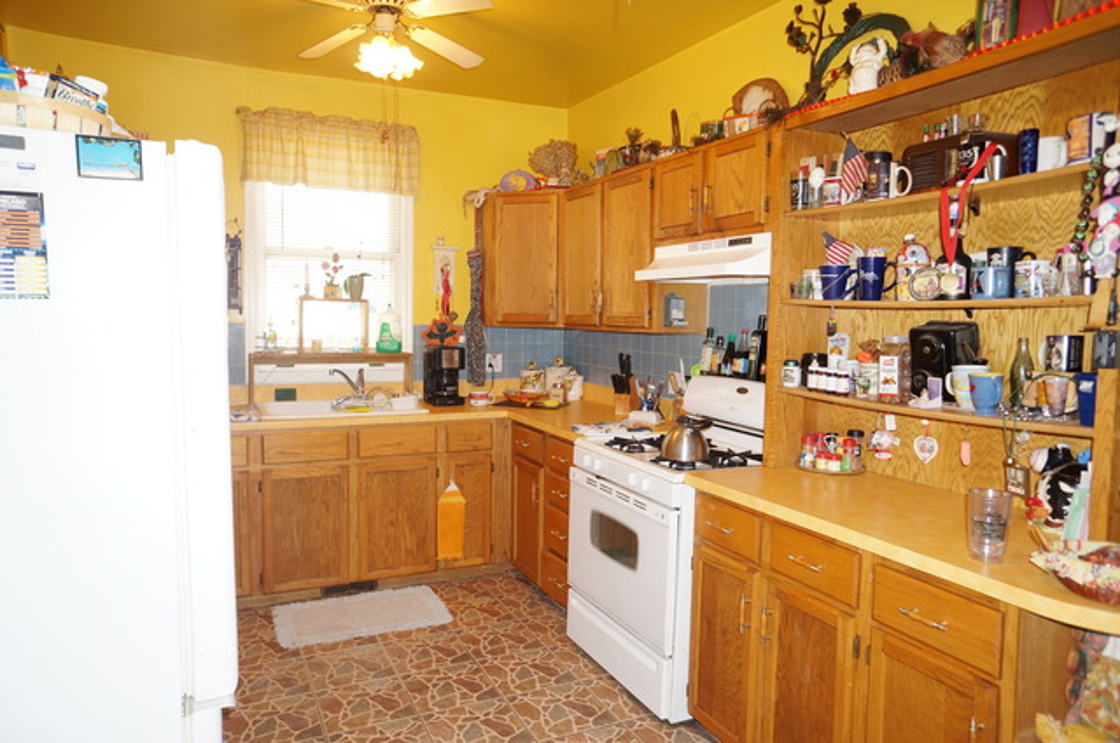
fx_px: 746
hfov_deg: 73.8
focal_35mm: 24
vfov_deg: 53.0
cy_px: 372
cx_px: 560
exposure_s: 1/60
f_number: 4
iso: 400
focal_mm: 16
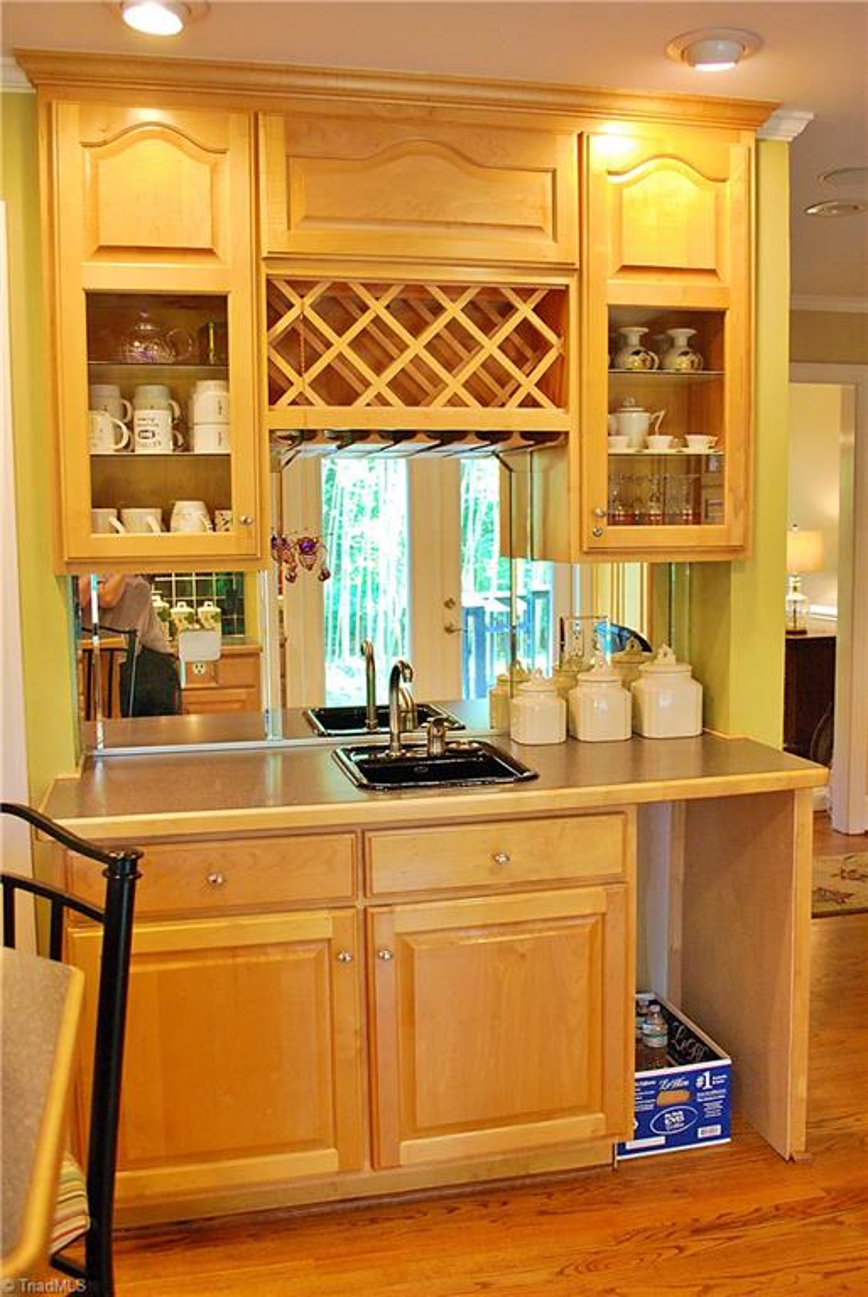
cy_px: 648
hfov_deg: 40.1
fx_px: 1190
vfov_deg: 57.2
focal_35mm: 33
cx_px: 434
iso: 1000
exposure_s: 1/30
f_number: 4
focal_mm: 22
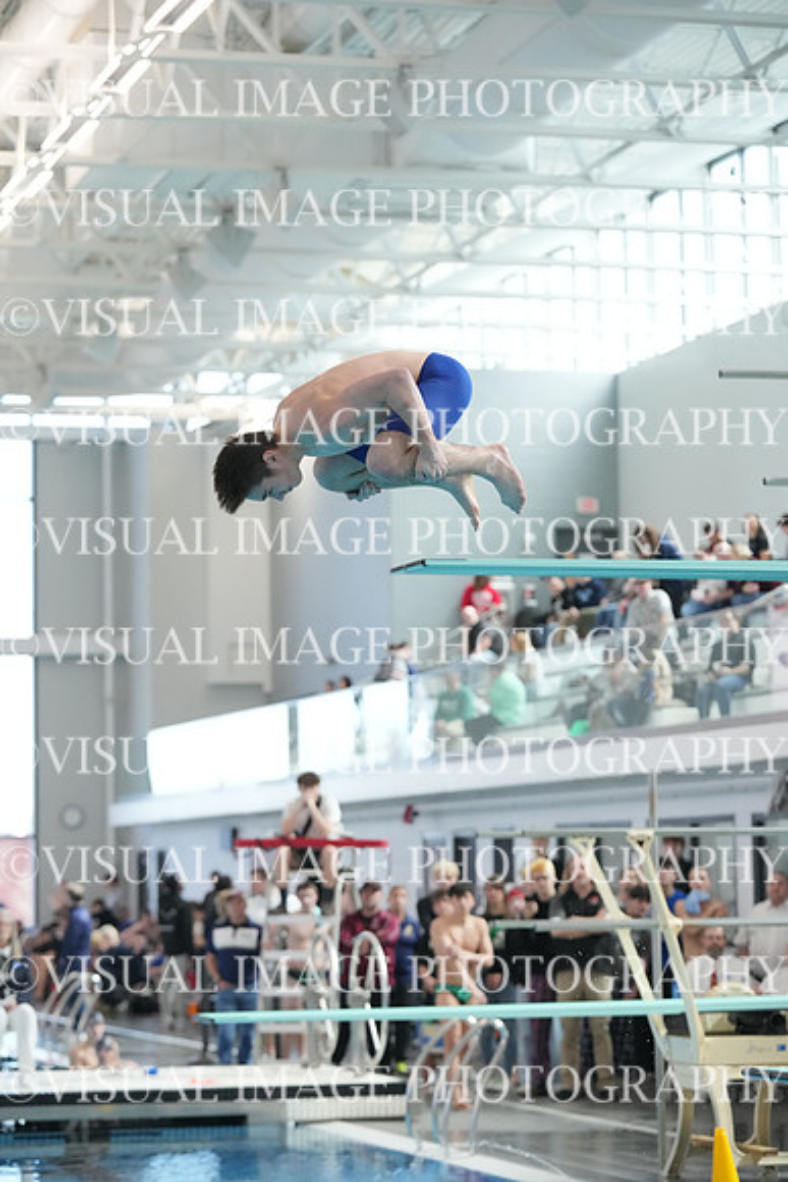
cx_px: 394
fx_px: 3511
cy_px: 591
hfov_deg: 12.8
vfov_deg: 19.1
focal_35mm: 107
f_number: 4
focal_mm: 107
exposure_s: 1/1600
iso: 4000
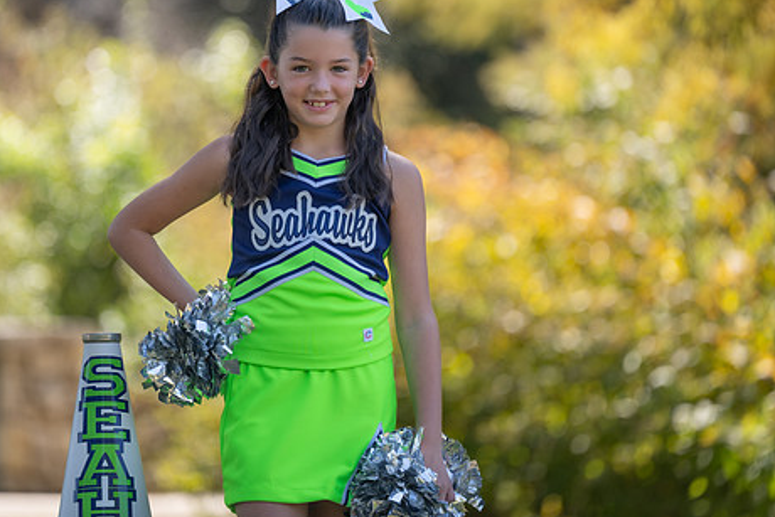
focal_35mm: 212
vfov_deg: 6.5
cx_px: 308
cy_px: 195
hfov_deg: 9.7
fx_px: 4565
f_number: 2.8
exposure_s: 1/500
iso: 100
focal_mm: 168
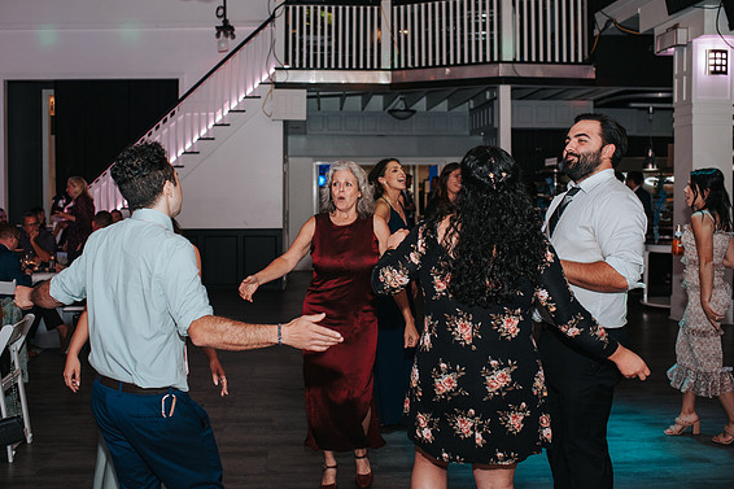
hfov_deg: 48.4
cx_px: 332
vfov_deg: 33.3
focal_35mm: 40
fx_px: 815
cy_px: 213
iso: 1000
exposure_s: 1/200
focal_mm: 35
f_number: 2.8
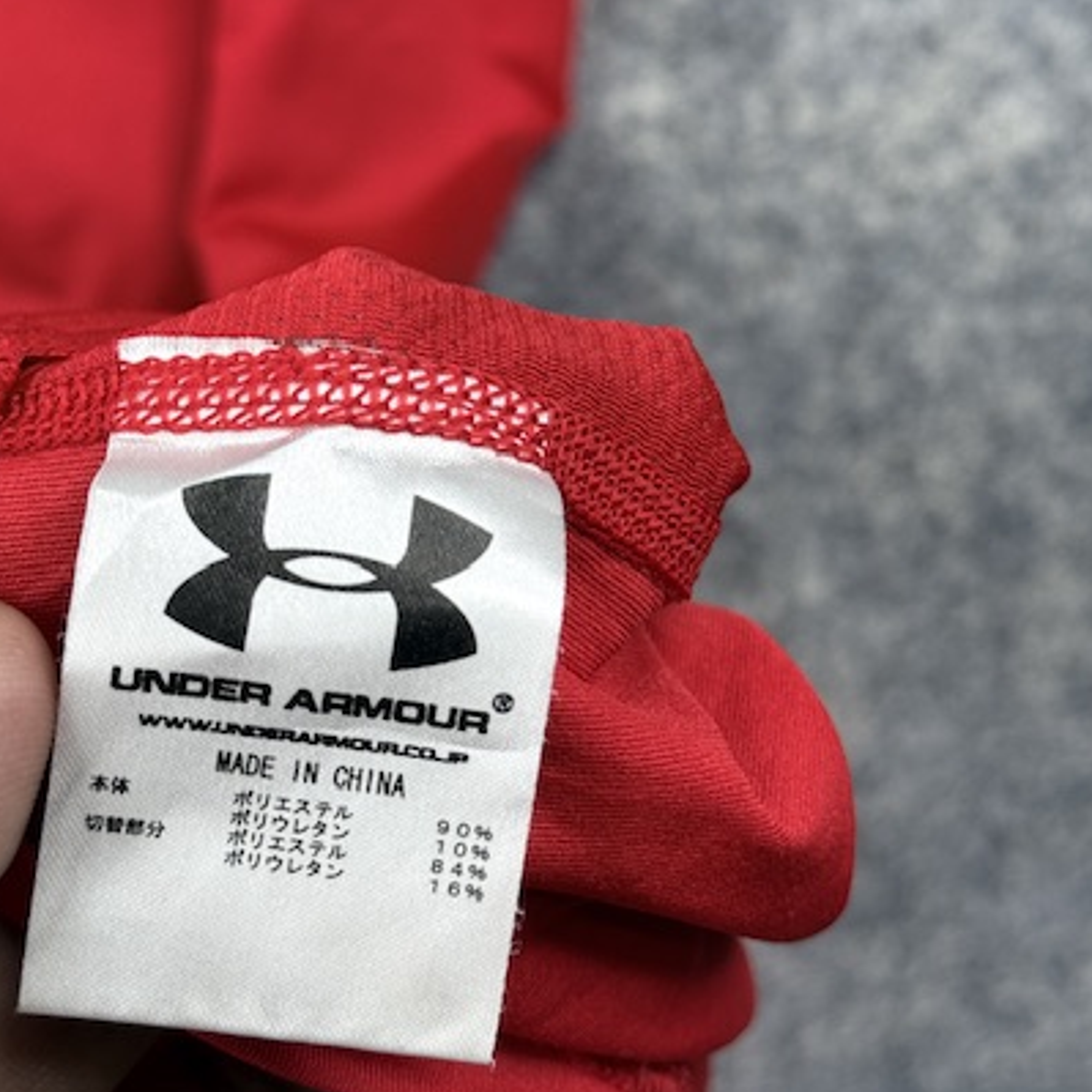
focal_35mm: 68
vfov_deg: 25.3
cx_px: 506
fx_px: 2427
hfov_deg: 25.4
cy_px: 452
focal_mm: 6.76
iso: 50
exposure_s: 1/100
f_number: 1.78
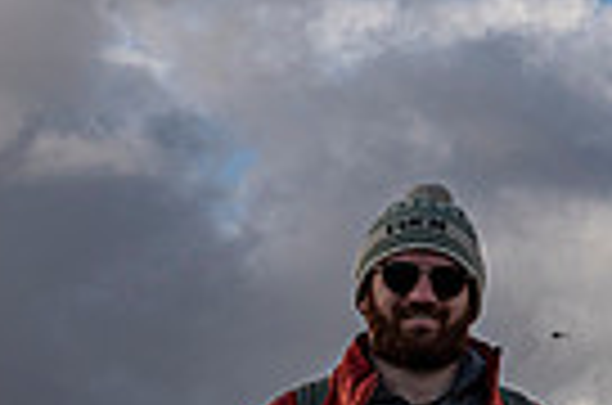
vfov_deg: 5.8
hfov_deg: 8.8
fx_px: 3918
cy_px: 722
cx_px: 711
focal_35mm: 231
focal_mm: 54
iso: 100
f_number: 10
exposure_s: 1/200
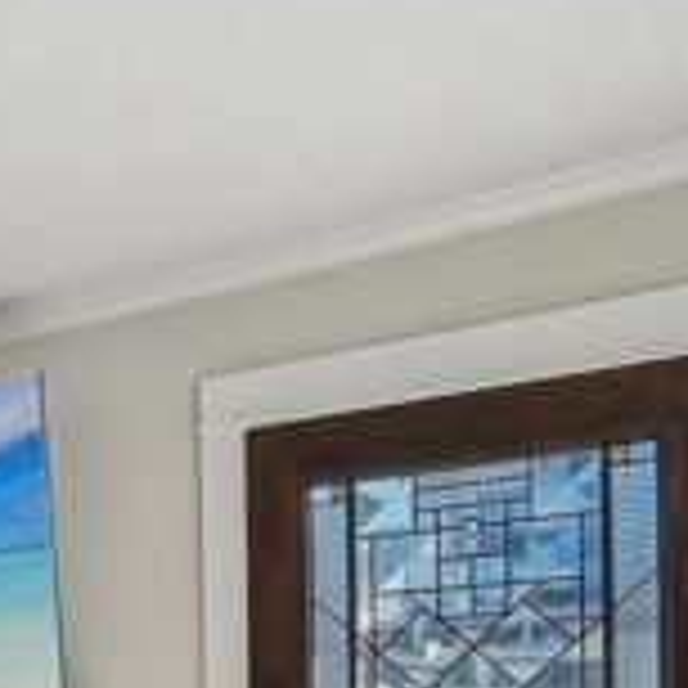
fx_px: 1282
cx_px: -459
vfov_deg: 26.7
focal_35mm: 57
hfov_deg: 22.1
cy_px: 823
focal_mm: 16
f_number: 8
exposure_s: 1/80
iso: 400
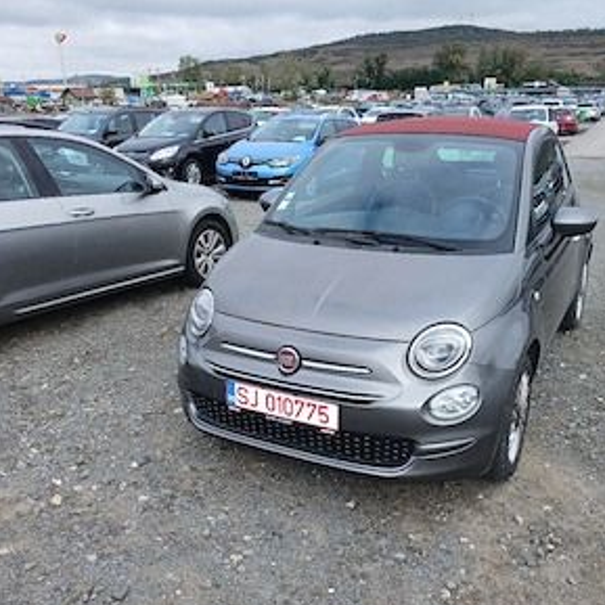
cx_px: 308
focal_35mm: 33
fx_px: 653
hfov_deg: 49.7
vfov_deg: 49.6
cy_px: 348
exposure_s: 1/175
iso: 20
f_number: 1.8
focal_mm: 3.98
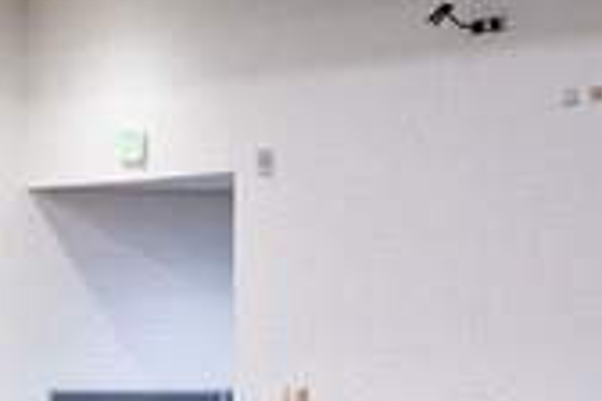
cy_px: 548
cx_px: -165
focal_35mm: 241
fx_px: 4030
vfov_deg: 5.7
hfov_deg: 8.4
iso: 1600
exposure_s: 1/200
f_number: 4
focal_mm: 70
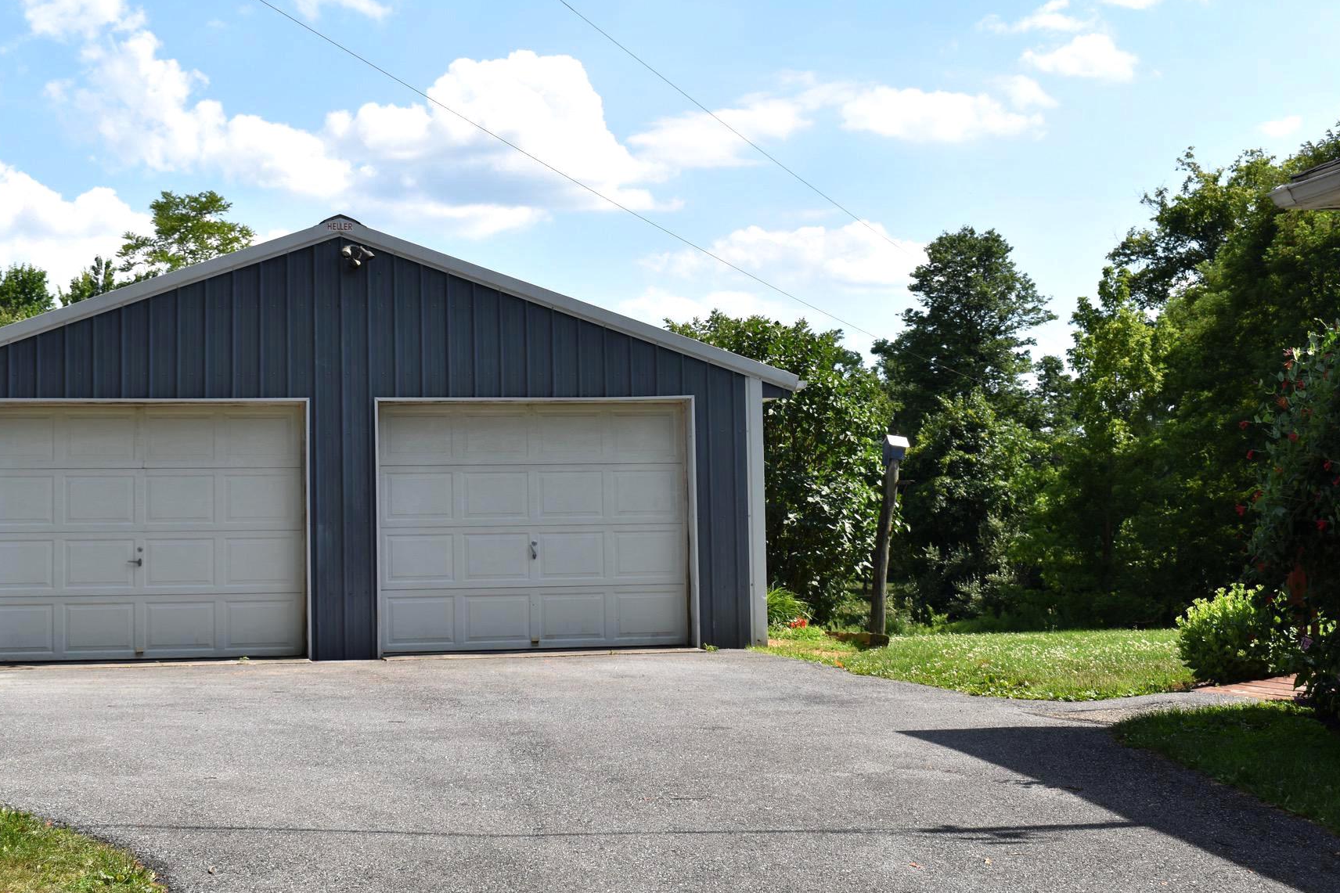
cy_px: 380
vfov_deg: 22.2
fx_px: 2270
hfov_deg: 32.9
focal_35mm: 61
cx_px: 594
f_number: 8
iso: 100
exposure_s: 1/250
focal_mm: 34
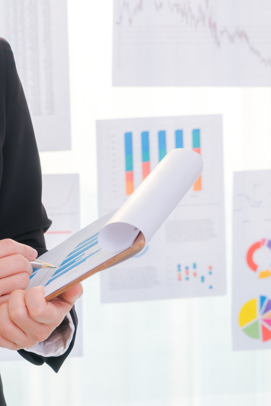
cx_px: 32
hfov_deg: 11.8
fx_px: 1299
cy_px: 201
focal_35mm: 115
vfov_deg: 17.8
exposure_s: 1/100
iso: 100
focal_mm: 51
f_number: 4.5
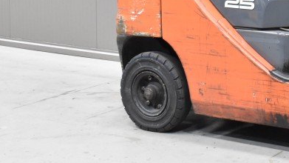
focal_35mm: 106
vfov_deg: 11.0
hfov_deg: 18.7
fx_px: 812
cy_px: -79
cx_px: 378
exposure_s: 1/20
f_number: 5
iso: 1600
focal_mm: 22
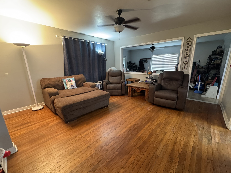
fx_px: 100
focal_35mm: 15
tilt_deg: -15.4
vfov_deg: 81.7
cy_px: 90
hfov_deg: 98.1
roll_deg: +0.0
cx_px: 121
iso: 800
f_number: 2.2
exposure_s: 1/60
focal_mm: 2.22
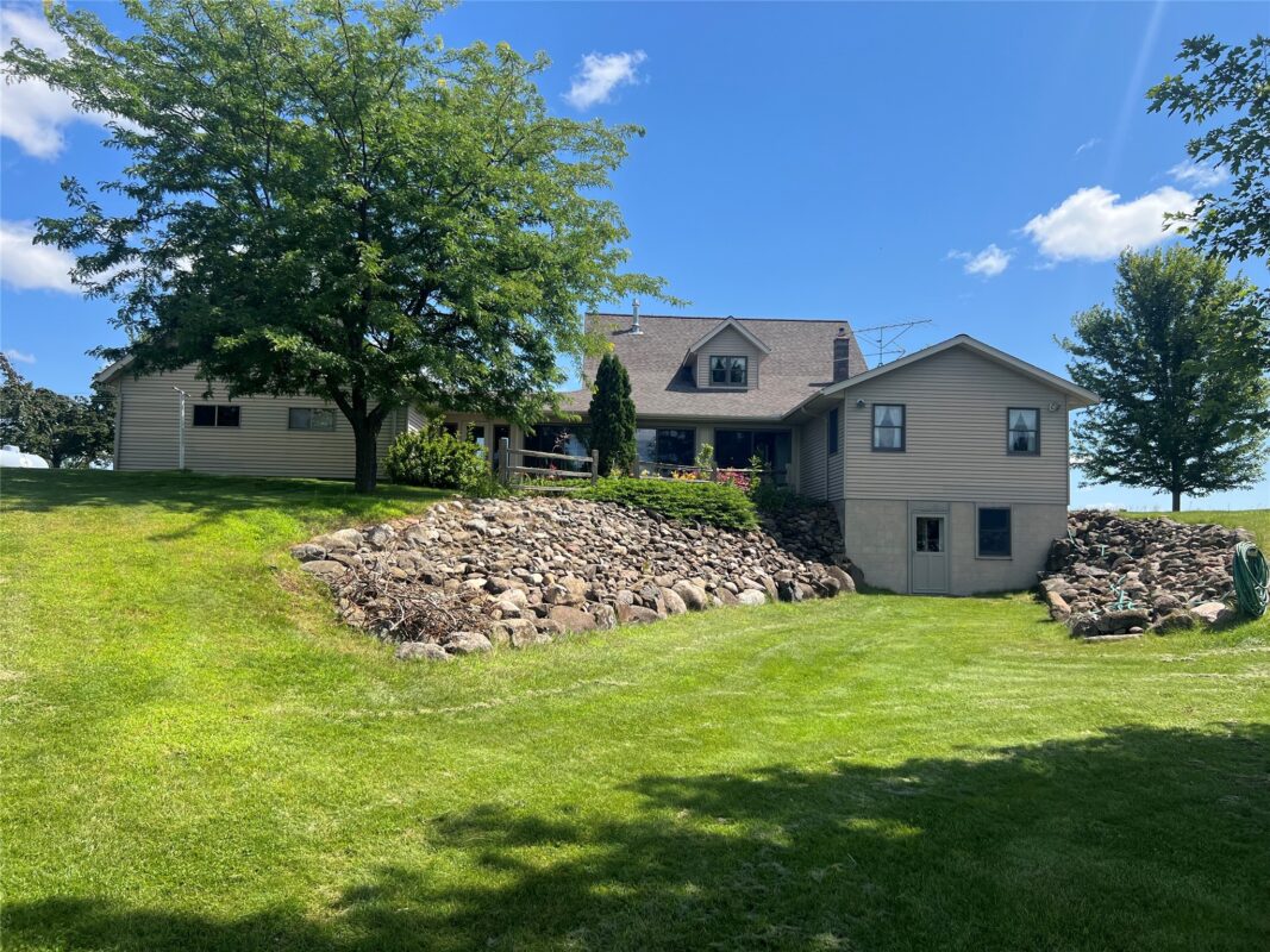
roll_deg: -0.6
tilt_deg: +5.1
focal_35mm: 26
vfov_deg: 53.1
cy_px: 476
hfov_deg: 67.3
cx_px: 635
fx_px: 954
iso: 50
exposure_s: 1/2994
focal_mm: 5.7
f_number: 1.5
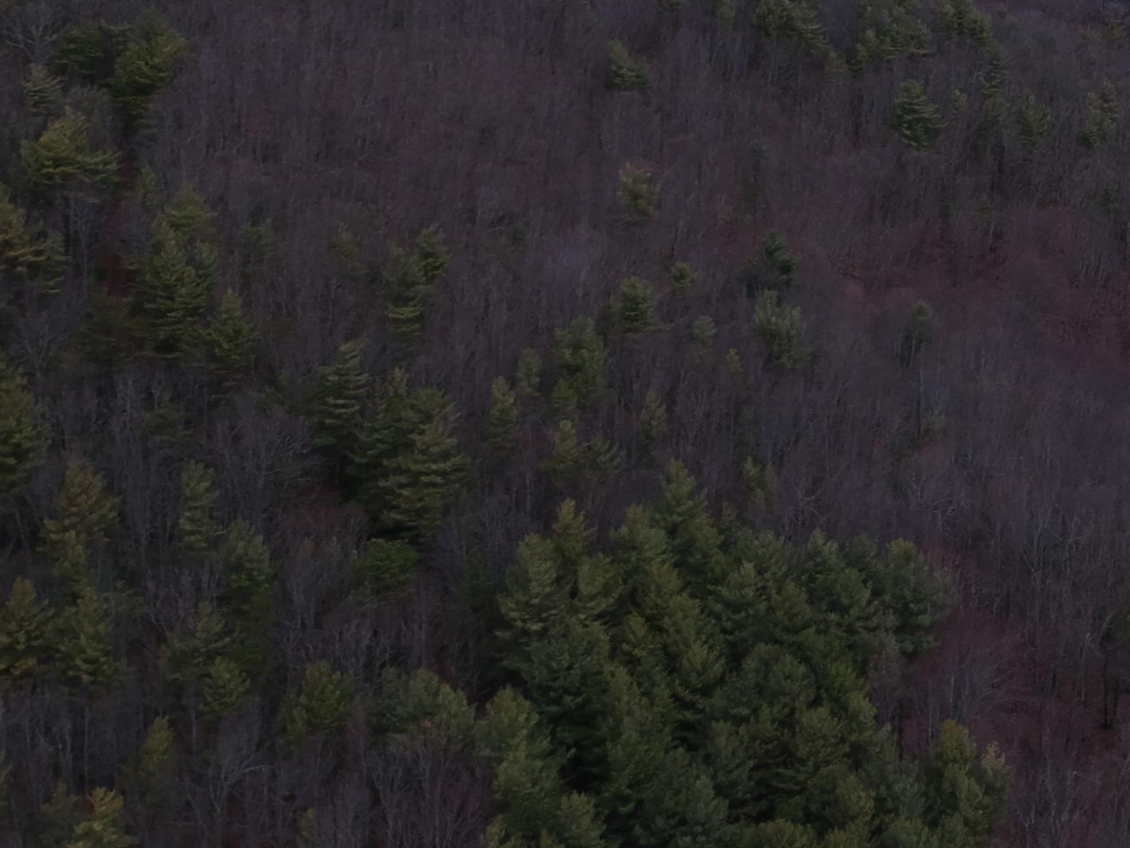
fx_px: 1894
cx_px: 1127
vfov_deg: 24.5
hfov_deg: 30.9
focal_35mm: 58
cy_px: 79
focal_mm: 4.49
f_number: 2.6
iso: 100
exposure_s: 1/800
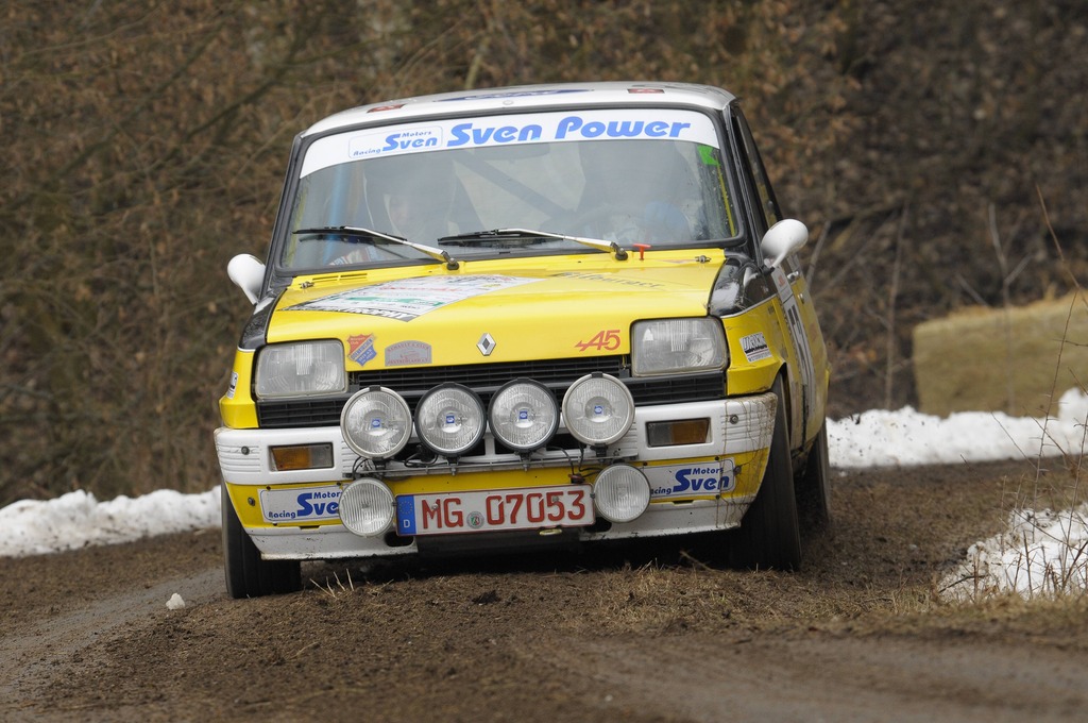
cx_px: 544
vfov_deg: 3.4
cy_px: 362
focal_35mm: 405
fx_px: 12224
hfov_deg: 5.1
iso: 400
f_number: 7.1
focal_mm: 270
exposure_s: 1/200
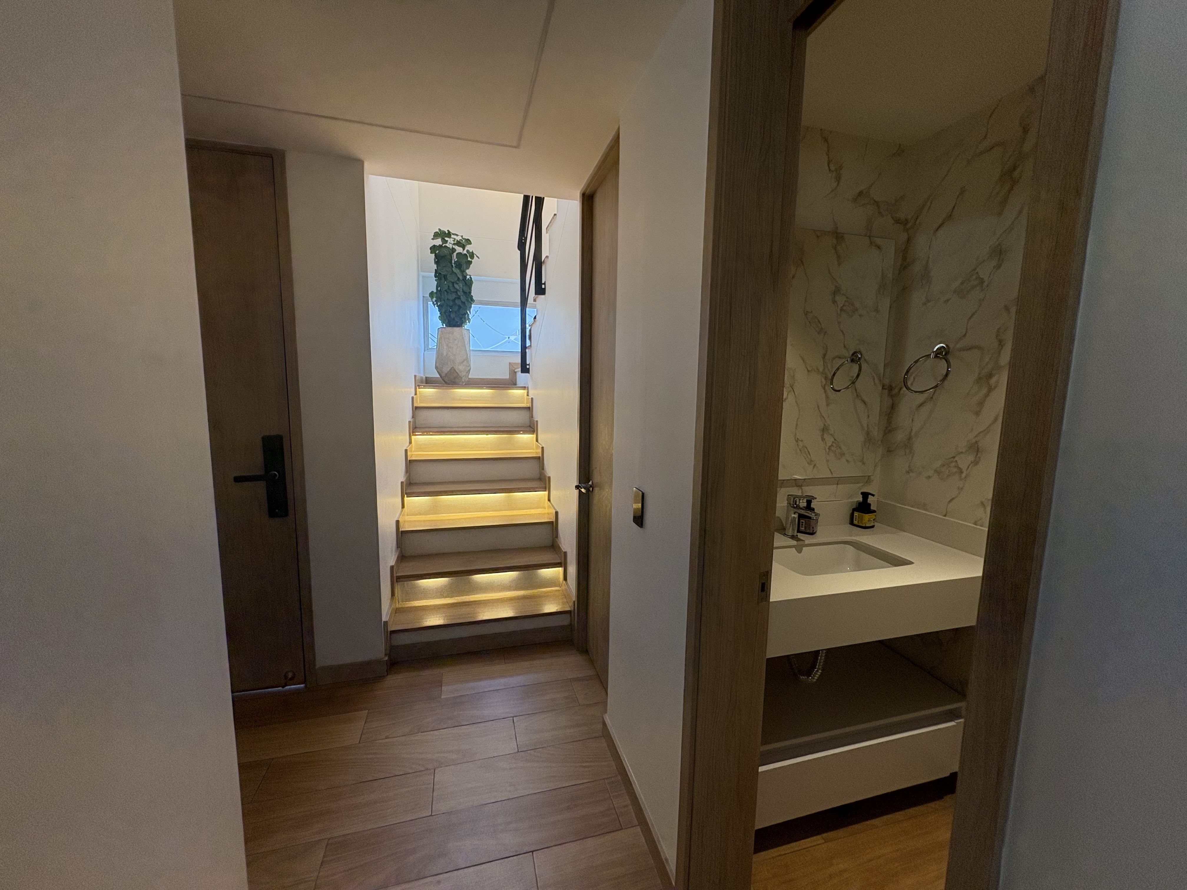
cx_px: 594
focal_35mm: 14
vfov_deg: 85.7
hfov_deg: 102.1
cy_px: 445
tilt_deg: -6.2
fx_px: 480
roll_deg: -0.9
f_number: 2.2
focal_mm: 2.22
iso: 200
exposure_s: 1/120
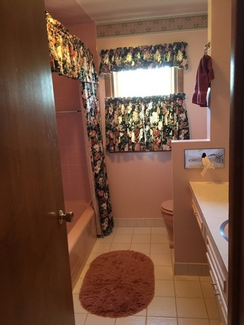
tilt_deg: -9.6
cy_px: 162
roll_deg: +3.6
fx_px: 273
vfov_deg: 61.7
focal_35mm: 29
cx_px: 122
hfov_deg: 48.2
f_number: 2.2
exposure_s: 1/15
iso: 100
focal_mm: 4.15
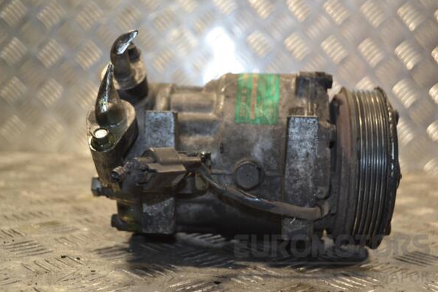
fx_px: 559
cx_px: 220
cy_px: 146
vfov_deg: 29.2
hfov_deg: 42.8
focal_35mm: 46
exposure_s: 1/60
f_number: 4.5
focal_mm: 30
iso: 320
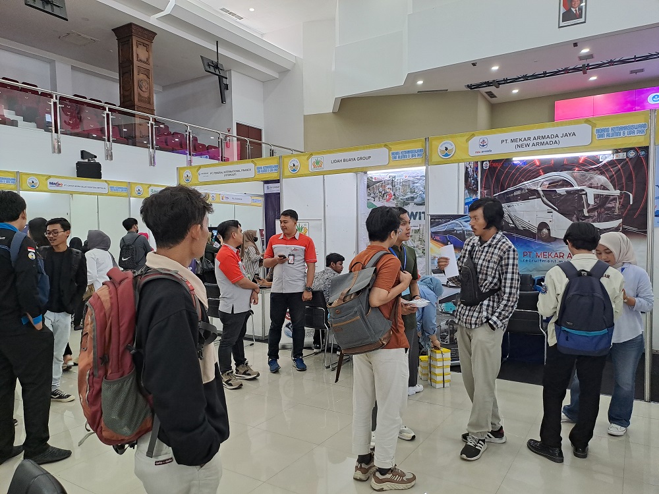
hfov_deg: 69.4
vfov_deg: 54.9
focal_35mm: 25
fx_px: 476
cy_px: 247
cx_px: 330
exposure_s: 1/50
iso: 160
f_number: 1.8
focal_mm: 4.65
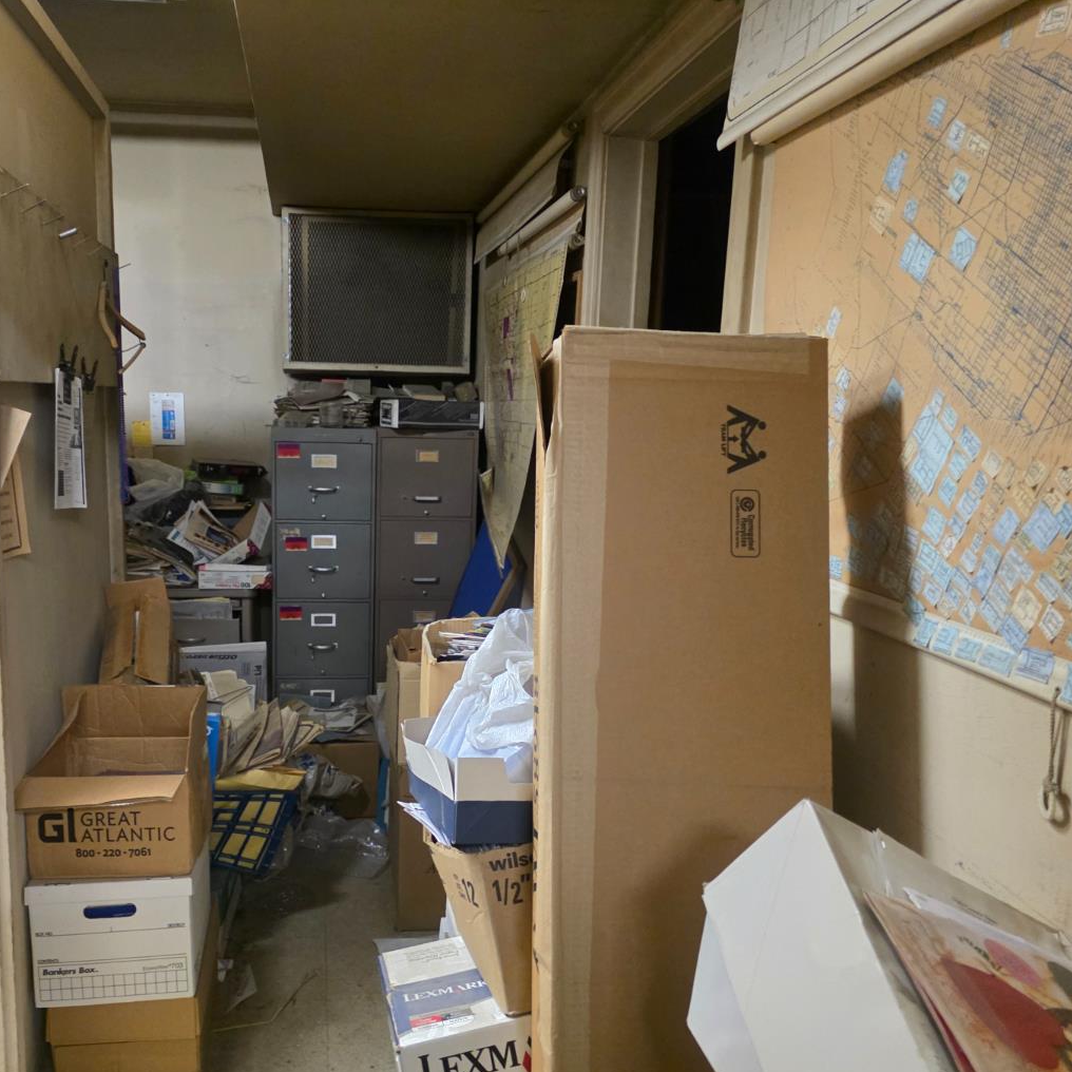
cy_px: 591
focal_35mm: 30
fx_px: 1051
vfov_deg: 53.9
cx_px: 396
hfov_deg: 53.4
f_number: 1.7
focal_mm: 6.3
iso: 1250
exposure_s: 1/120
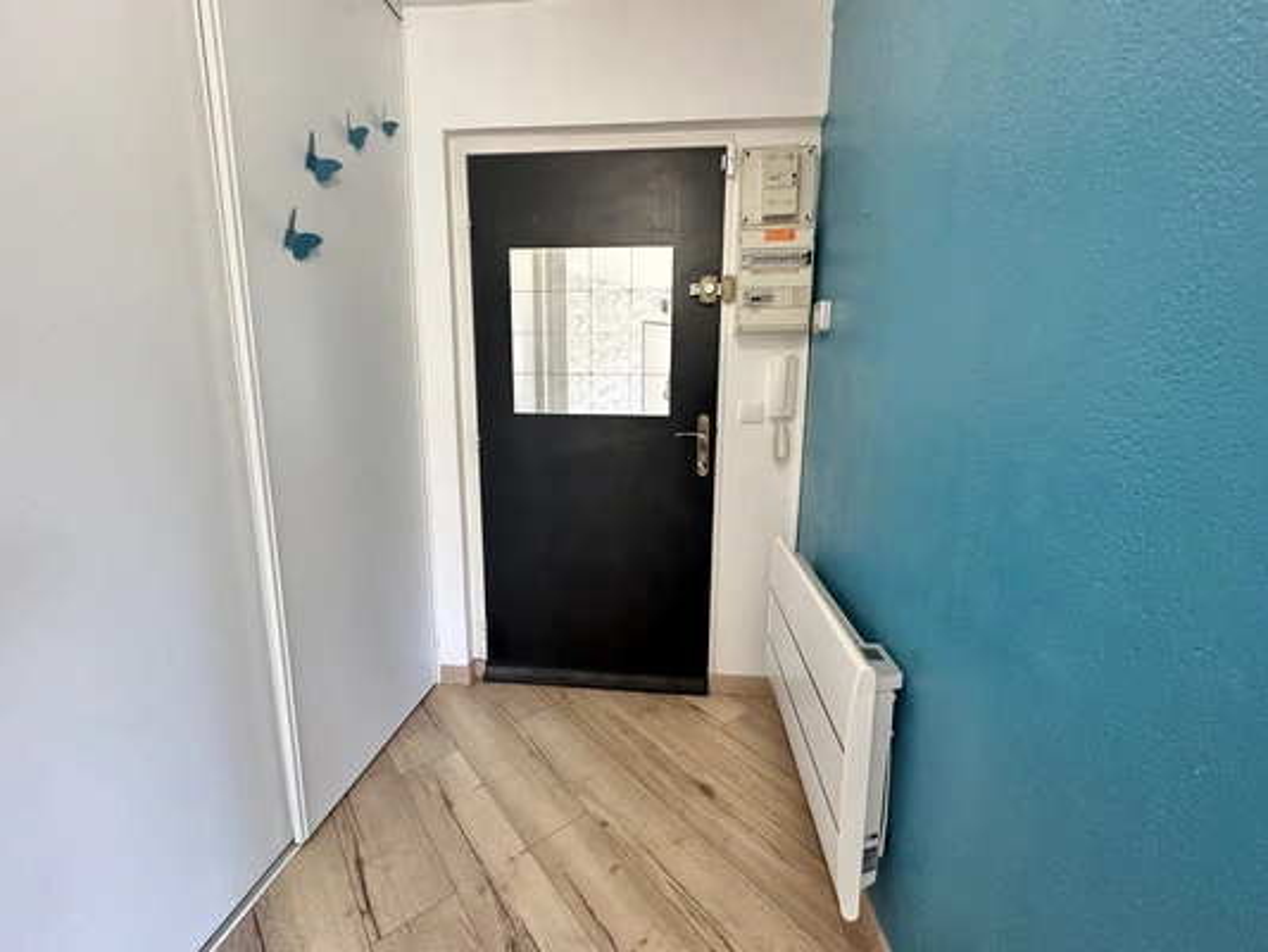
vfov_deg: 85.7
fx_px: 513
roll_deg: -0.5
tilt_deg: -8.9
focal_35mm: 14
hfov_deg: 102.1
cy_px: 476
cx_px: 634
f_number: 2.2
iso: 250
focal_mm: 2.22
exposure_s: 1/99
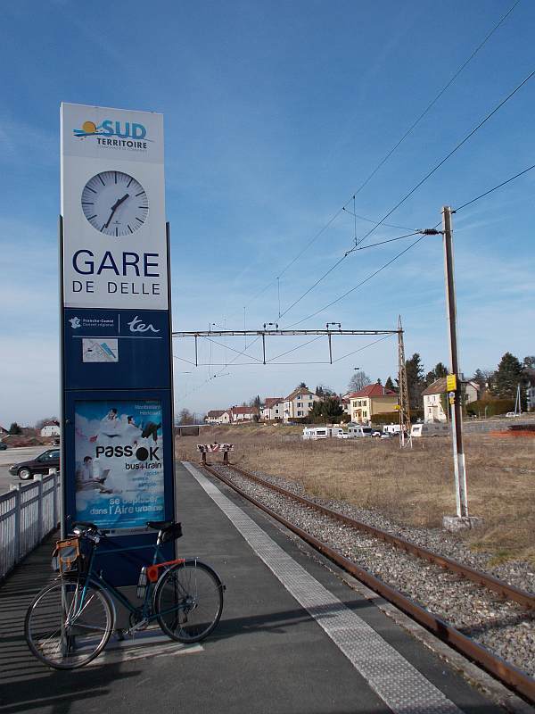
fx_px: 804
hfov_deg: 36.8
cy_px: 357
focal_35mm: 39
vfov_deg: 47.9
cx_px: 268
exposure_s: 1/160
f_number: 9.8
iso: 80
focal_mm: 6.9
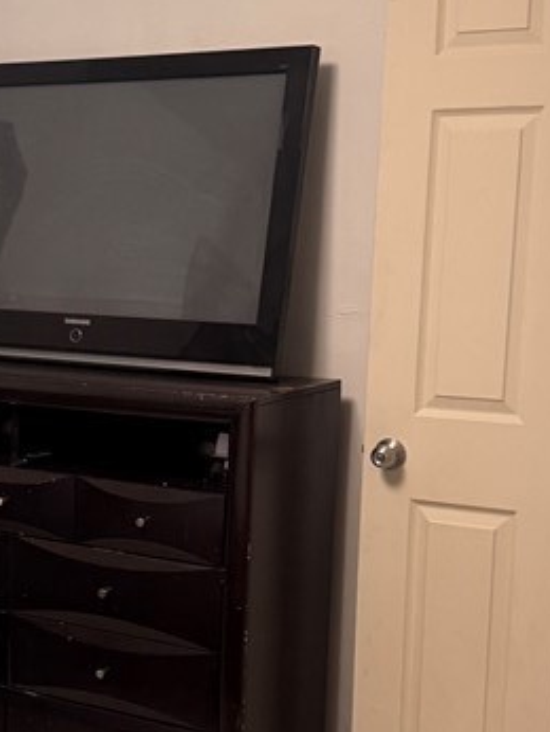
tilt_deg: -12.5
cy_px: 495
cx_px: 19
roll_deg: +0.9
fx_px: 1502
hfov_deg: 20.2
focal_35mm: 71
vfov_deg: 27.2
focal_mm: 6.76
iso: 320
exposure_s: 1/60
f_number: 1.78
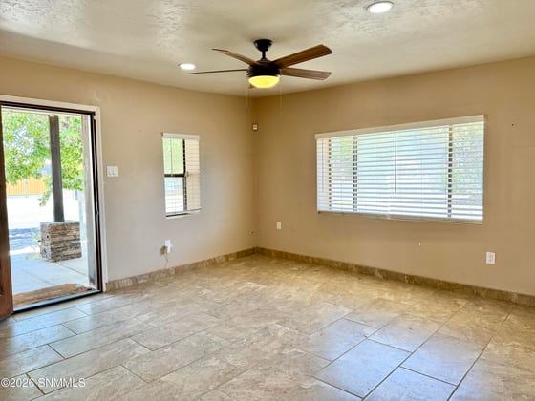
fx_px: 371
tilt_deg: -4.3
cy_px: 200
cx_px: 268
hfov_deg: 71.6
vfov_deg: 56.8
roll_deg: +0.8
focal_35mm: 24
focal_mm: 6.76
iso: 80
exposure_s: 1/172
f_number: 1.78
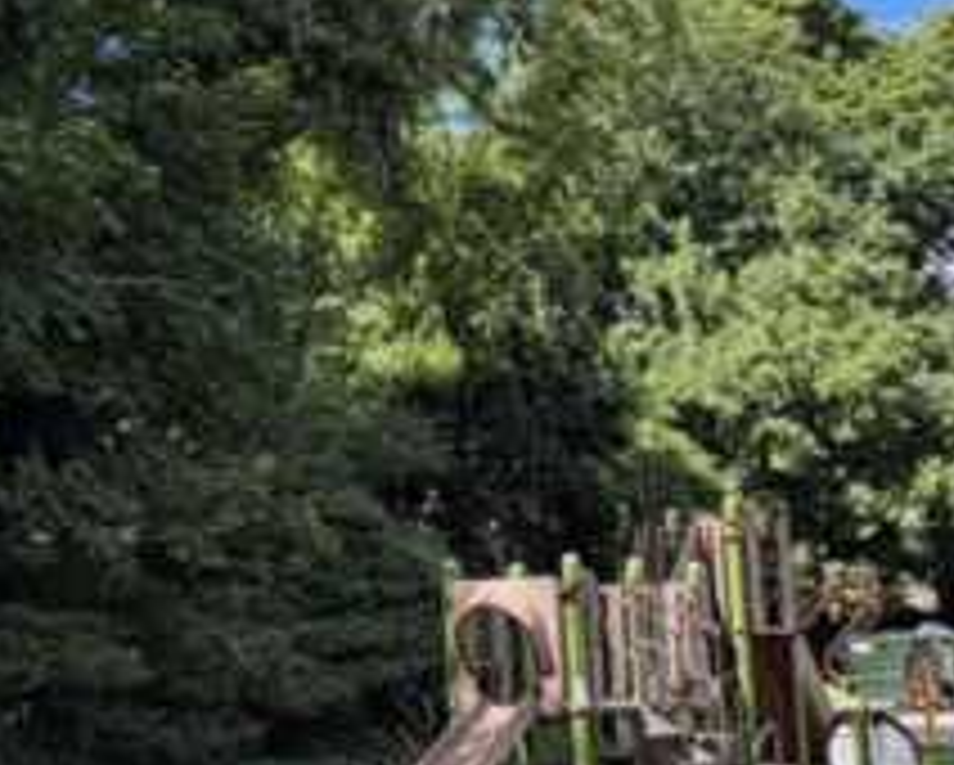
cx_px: 166
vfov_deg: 23.1
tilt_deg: +11.9
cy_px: 274
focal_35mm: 66
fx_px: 1865
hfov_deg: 28.0
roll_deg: +0.9
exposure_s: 1/502
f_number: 2.2
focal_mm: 2.22
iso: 40
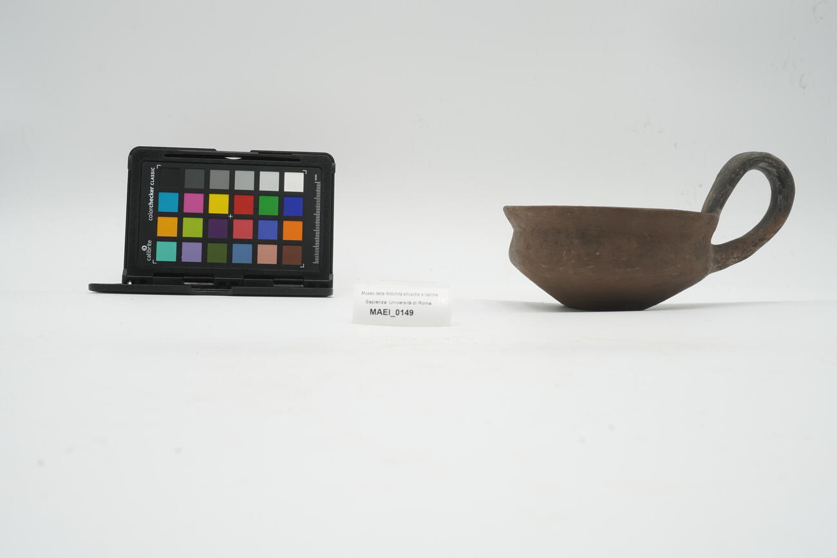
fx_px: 872
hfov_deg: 51.3
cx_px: 418
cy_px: 279
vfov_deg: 35.5
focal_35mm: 38
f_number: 16
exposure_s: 1/10
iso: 100
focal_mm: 25
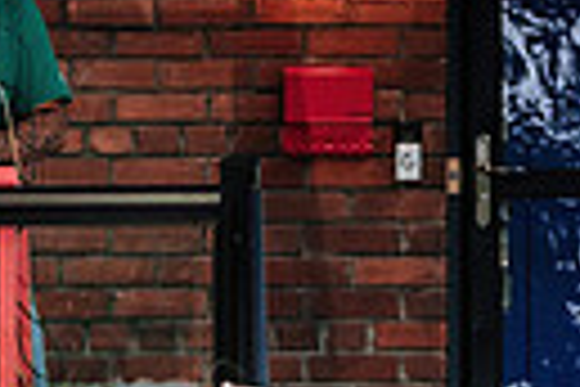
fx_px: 5413
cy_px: 632
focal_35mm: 336
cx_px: -18
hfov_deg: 6.1
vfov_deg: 4.1
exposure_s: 1/200
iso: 400
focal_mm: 50
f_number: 2.8
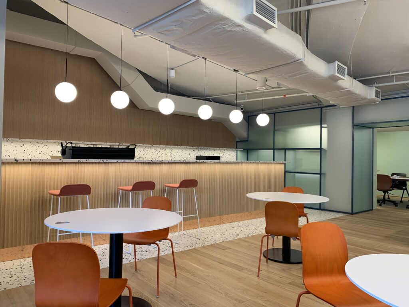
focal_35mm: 26
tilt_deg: +1.1
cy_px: 154
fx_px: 307
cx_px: 204
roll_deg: -1.7
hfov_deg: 67.3
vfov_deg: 53.1
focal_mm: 4.25
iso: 50
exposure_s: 1/50
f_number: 1.8
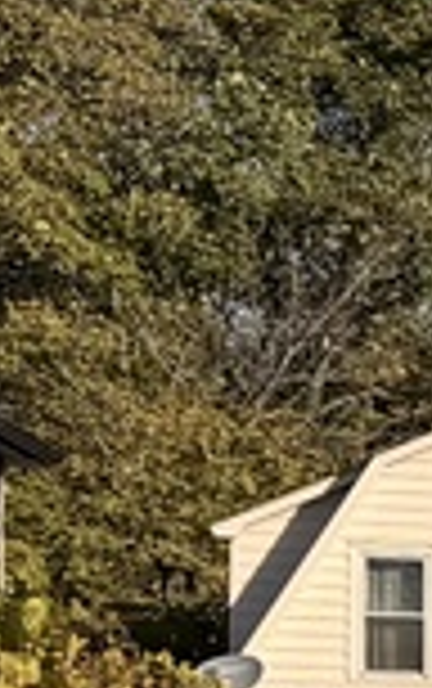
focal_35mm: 239
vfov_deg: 8.5
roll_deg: -0.8
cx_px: 2691
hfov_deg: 4.2
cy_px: 1075
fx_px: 4490
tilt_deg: -1.4
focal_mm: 6.76
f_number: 1.78
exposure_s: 1/5319
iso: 80
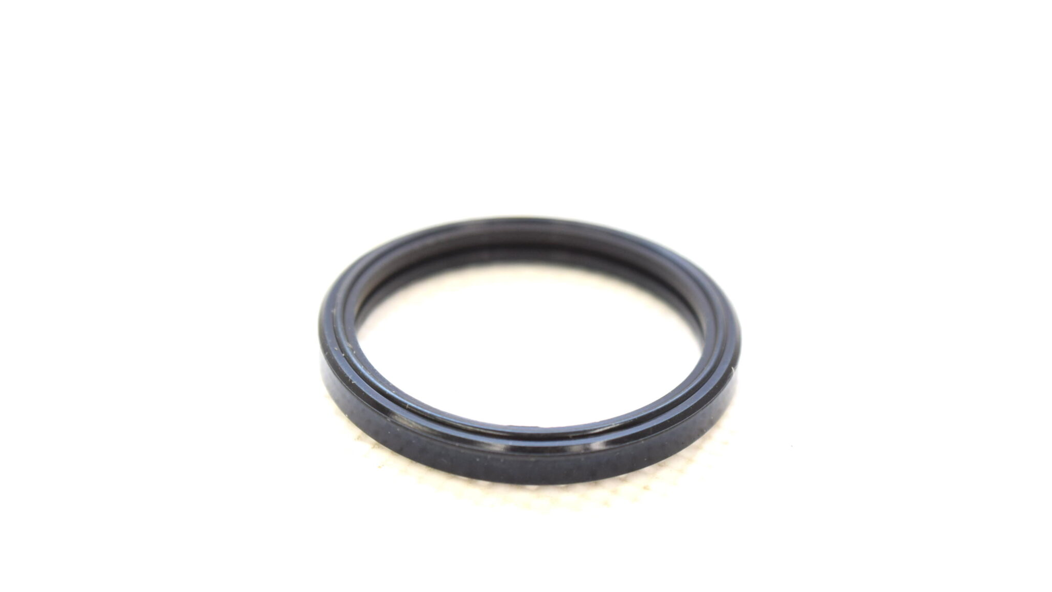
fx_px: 2287
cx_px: 525
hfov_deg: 25.9
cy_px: 284
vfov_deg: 14.7
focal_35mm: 82
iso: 400
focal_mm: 52
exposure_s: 1/125
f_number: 5.6
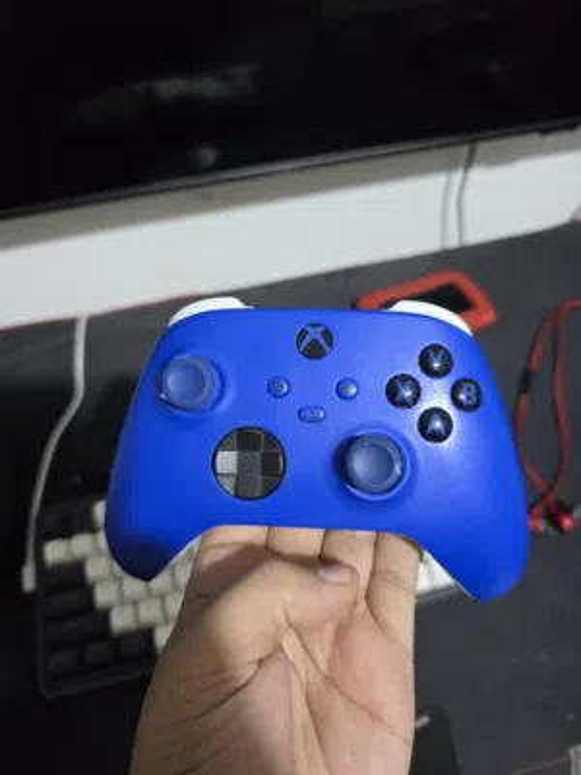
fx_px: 515
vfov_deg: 73.9
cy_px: 388
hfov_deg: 58.9
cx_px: 290
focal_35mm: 23
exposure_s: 1/100
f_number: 1.7
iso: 640
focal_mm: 6.3
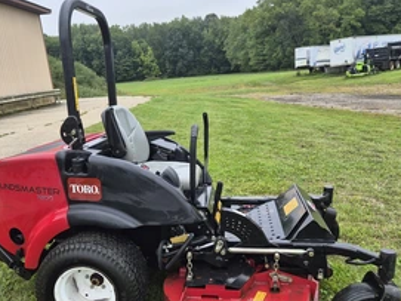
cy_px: 187
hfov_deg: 53.9
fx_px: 394
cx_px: 185
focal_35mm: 34
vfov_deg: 41.5
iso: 80
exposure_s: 1/564
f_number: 1.8
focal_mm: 5.4
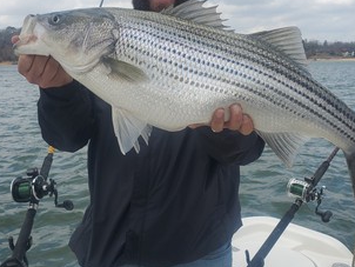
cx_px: 201
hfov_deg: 44.7
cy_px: 71
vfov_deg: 33.8
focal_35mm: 42
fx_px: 431
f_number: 2.4
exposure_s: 1/1252
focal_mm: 4.3
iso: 50
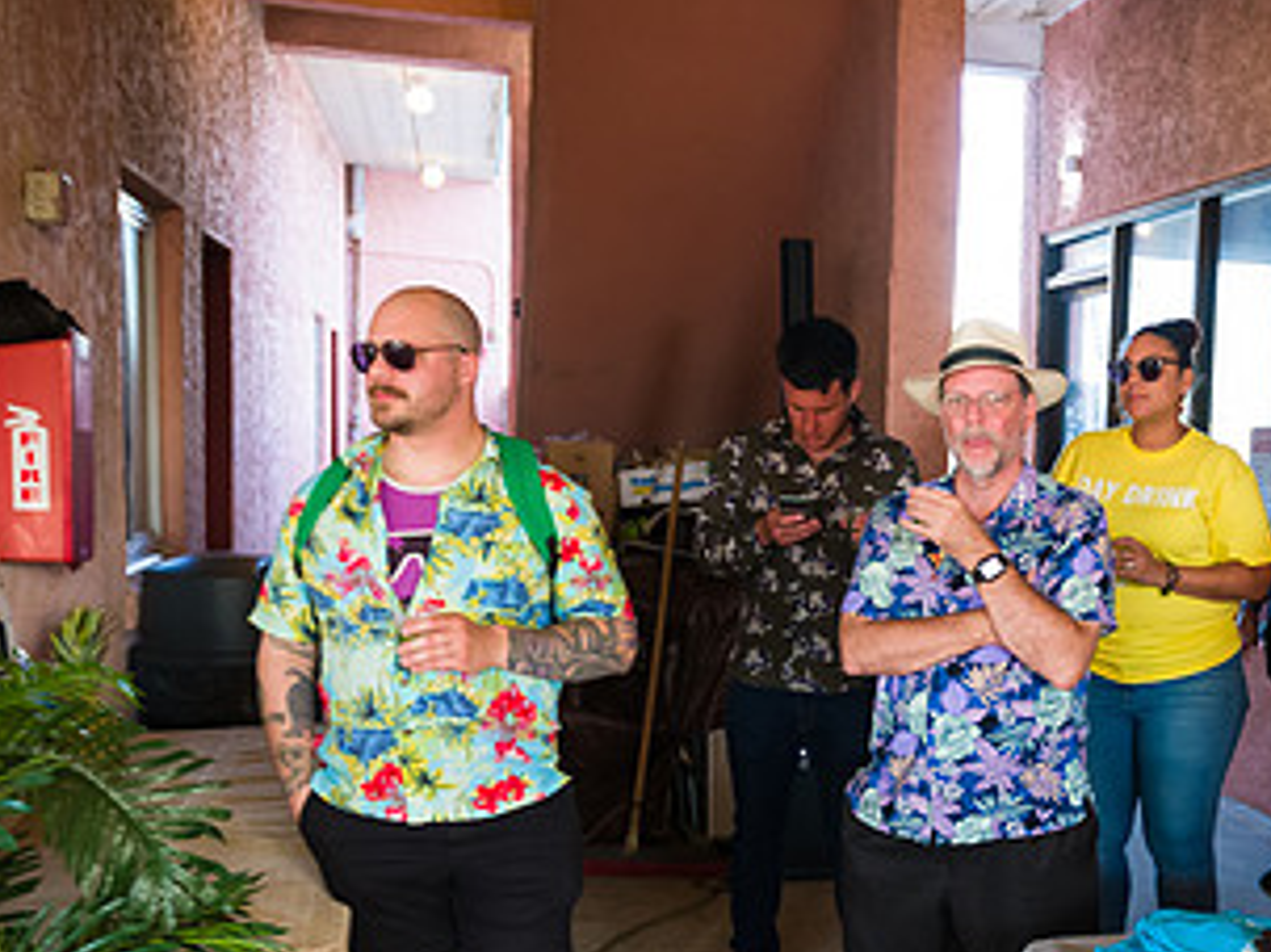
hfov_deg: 40.1
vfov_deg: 31.3
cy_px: 602
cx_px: 961
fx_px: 1688
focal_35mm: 46
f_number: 4
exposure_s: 1/80
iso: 640
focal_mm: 25
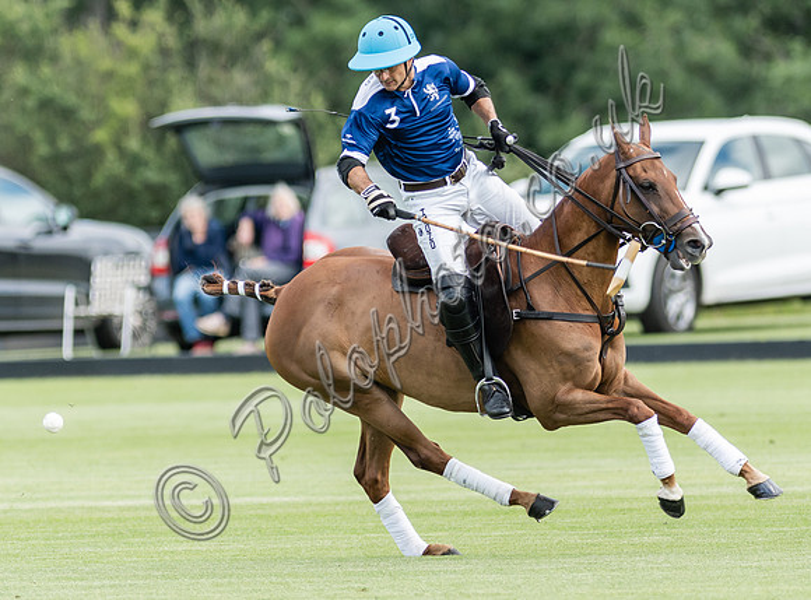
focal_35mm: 663
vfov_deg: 2.2
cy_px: 347
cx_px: 342
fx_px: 15463
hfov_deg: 3.0
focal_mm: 300
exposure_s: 1/2500
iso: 250
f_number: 2.8
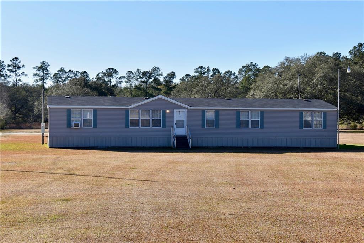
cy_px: 122
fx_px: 758
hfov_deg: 27.0
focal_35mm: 75
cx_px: 182
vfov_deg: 18.2
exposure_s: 1/250
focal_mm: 50
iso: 125
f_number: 8
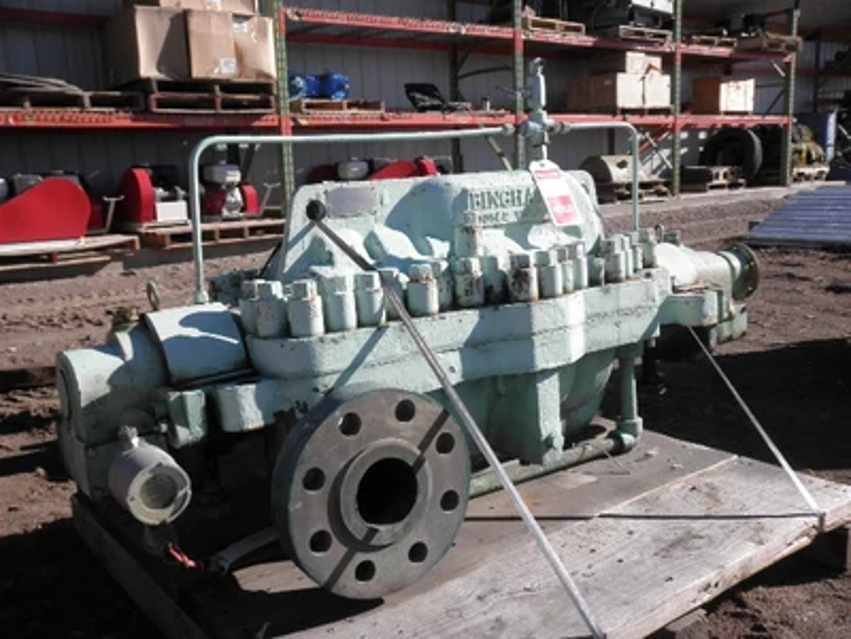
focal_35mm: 35
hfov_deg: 52.6
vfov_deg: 40.7
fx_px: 860
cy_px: 320
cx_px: 426
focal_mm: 6.1
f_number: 9.1
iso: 64
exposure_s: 1/100
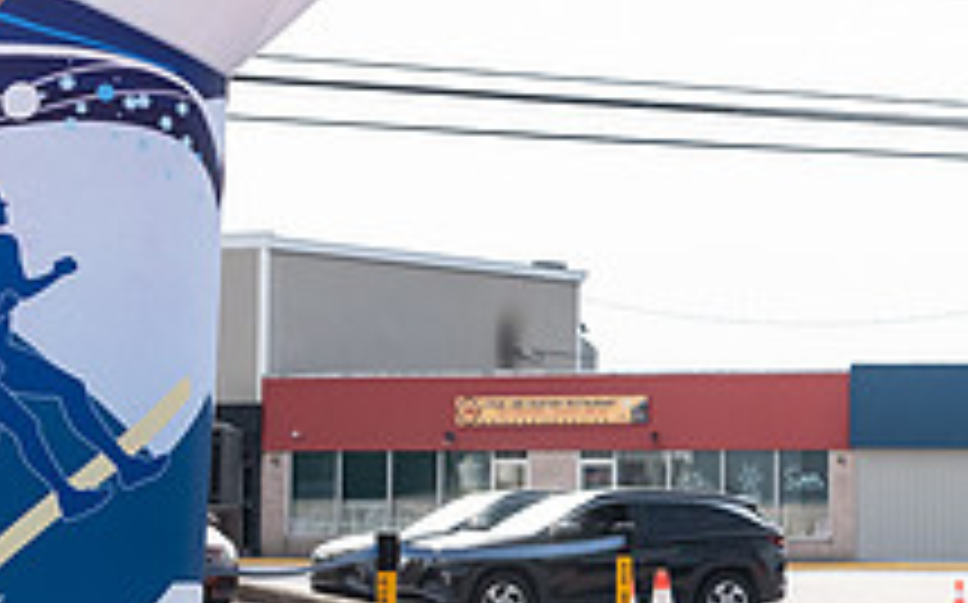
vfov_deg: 8.0
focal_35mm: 163
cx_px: 1328
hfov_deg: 12.4
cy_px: 202
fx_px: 4297
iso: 800
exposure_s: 1/3200
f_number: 4
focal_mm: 48
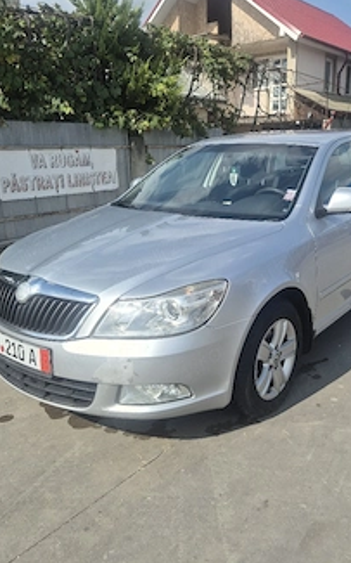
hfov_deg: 41.7
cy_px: 274
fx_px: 459
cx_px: 201
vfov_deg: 62.9
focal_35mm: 30
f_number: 1.8
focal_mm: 5.4
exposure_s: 1/2500
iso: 25
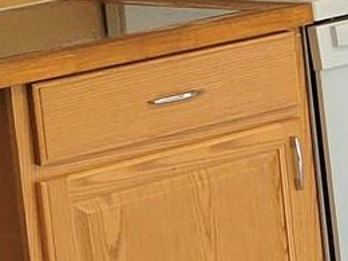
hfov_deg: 7.9
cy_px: -123
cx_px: 1163
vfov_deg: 7.1
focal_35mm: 205
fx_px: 2061
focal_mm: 5.4
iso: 200
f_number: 1.8
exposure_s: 1/120
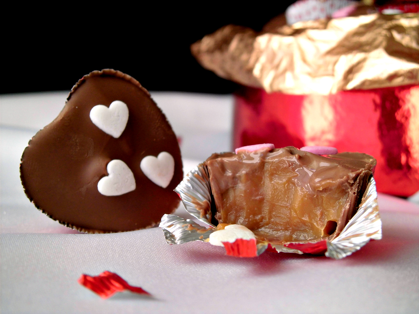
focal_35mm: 47
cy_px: 157
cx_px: 210
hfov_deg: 40.4
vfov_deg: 30.9
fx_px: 569
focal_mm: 8.3
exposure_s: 1/60
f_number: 3.4
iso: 100
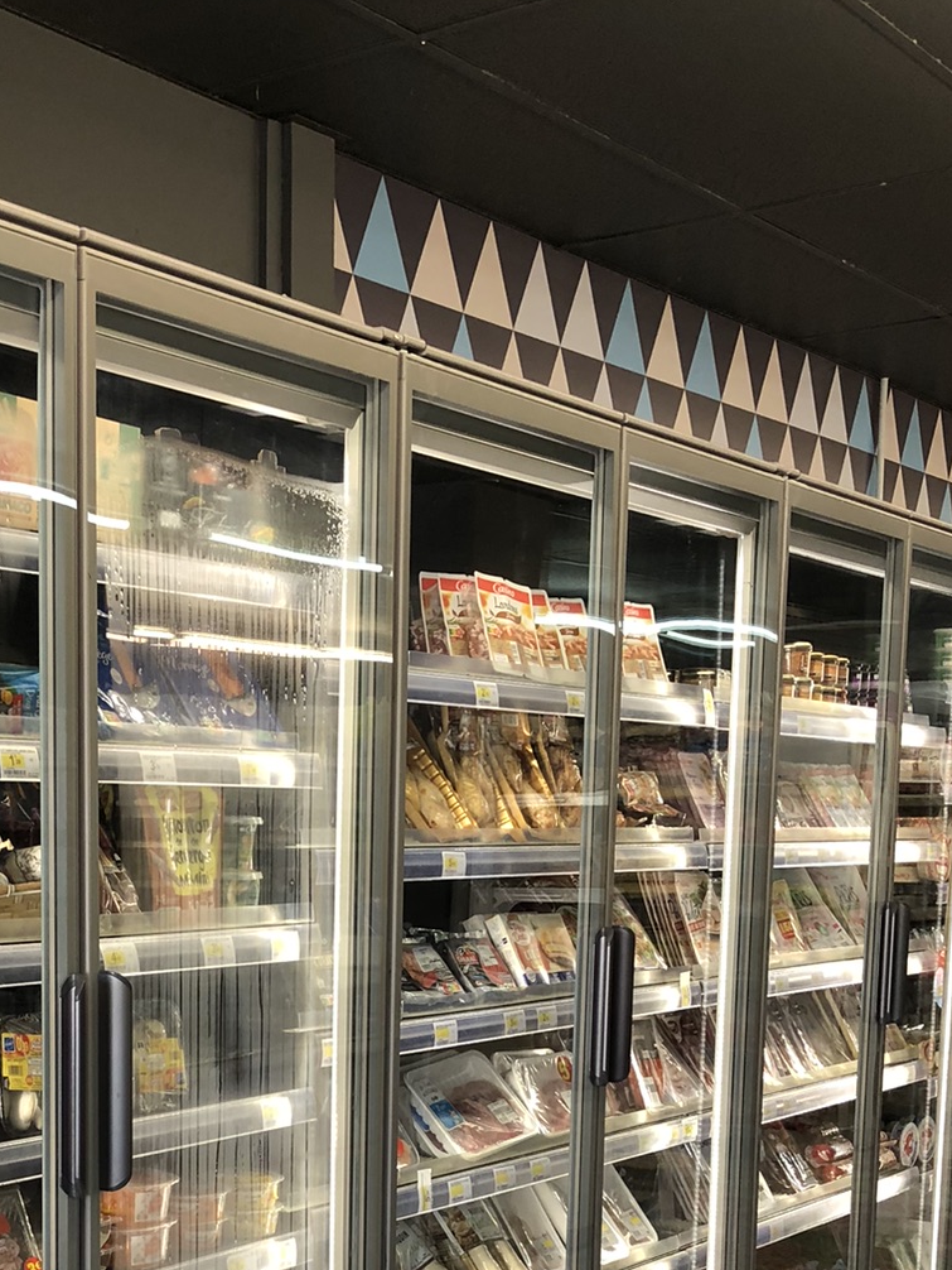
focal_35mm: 57
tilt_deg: -8.2
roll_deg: +0.1
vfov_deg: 32.2
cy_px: 1137
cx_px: 238
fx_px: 2089
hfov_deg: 25.4
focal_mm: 4
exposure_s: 1/33
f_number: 1.8
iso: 25
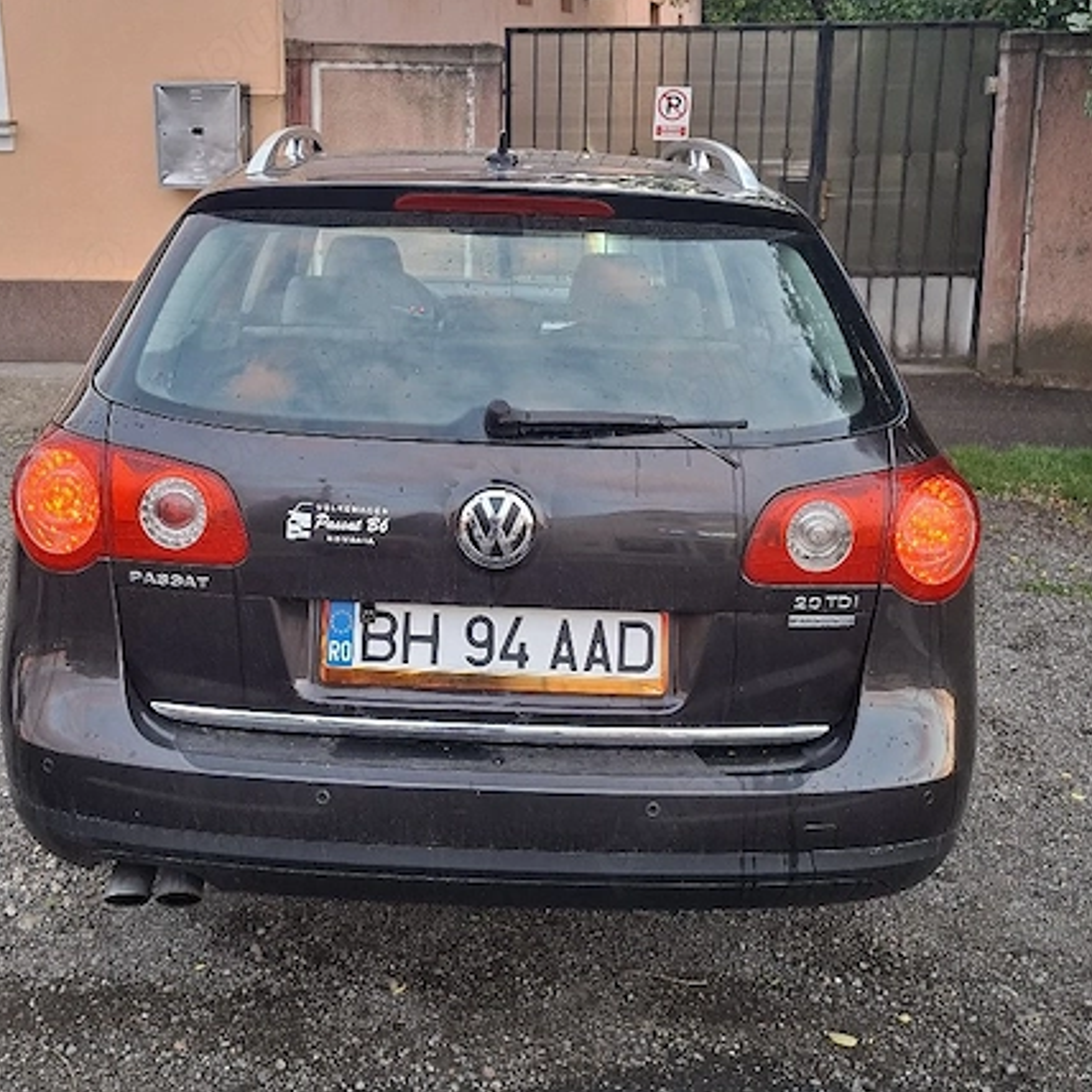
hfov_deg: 43.7
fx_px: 1356
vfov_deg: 43.6
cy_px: 421
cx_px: 459
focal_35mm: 38
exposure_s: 1/50
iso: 160
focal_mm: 5.54
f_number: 1.8
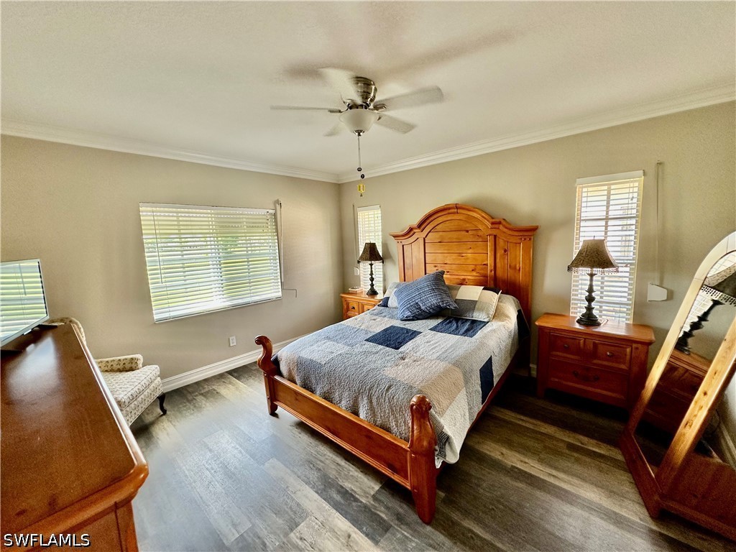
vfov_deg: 85.7
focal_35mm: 14
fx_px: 298
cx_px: 368
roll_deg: +2.6
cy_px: 276
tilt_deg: -7.6
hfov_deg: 102.1
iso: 160
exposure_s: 1/99
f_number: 2.2
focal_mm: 2.22
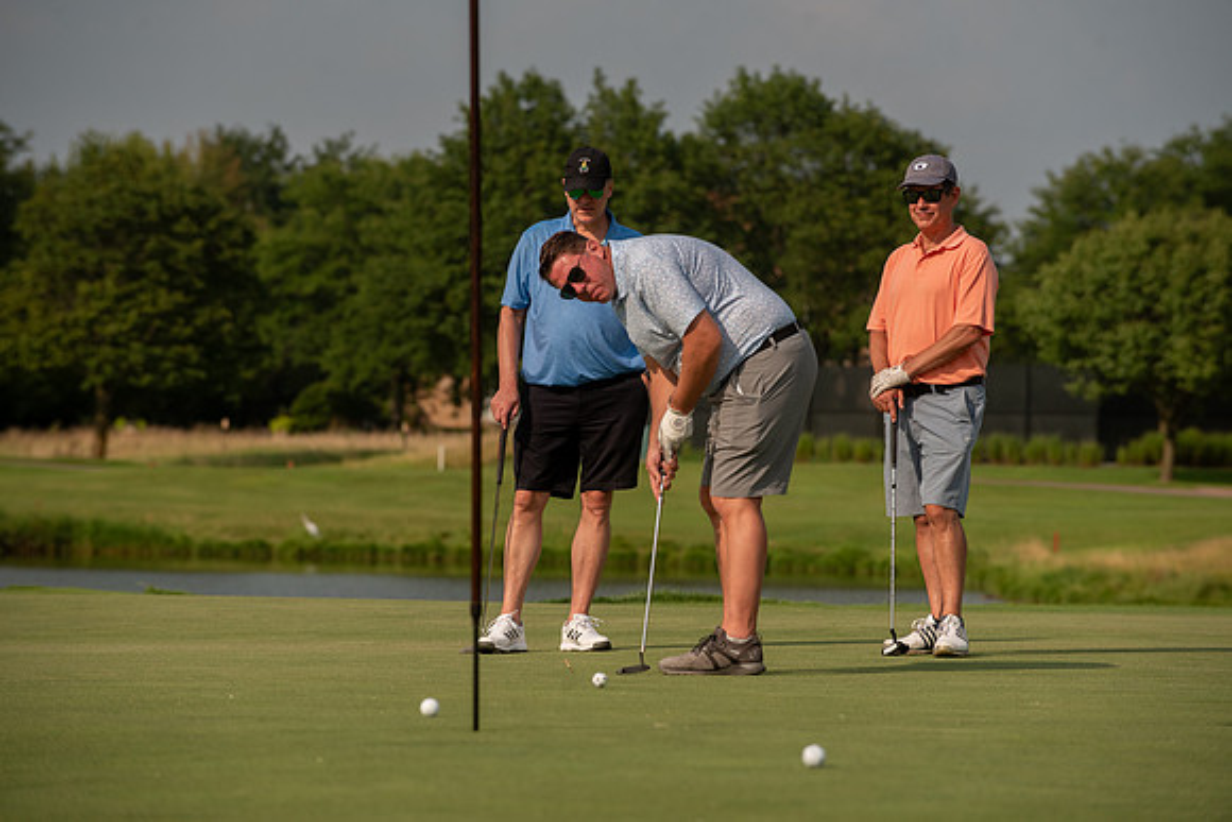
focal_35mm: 200
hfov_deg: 10.3
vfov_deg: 6.9
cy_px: 411
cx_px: 616
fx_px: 6846
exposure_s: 1/1600
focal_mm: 200
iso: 250
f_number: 5
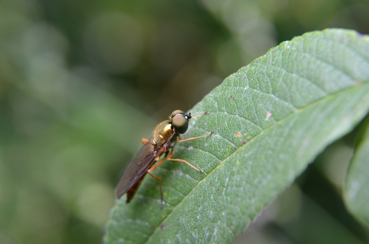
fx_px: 1611
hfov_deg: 13.1
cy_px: 122
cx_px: 184
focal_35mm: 158
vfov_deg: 8.7
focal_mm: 105
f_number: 8
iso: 250
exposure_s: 1/200
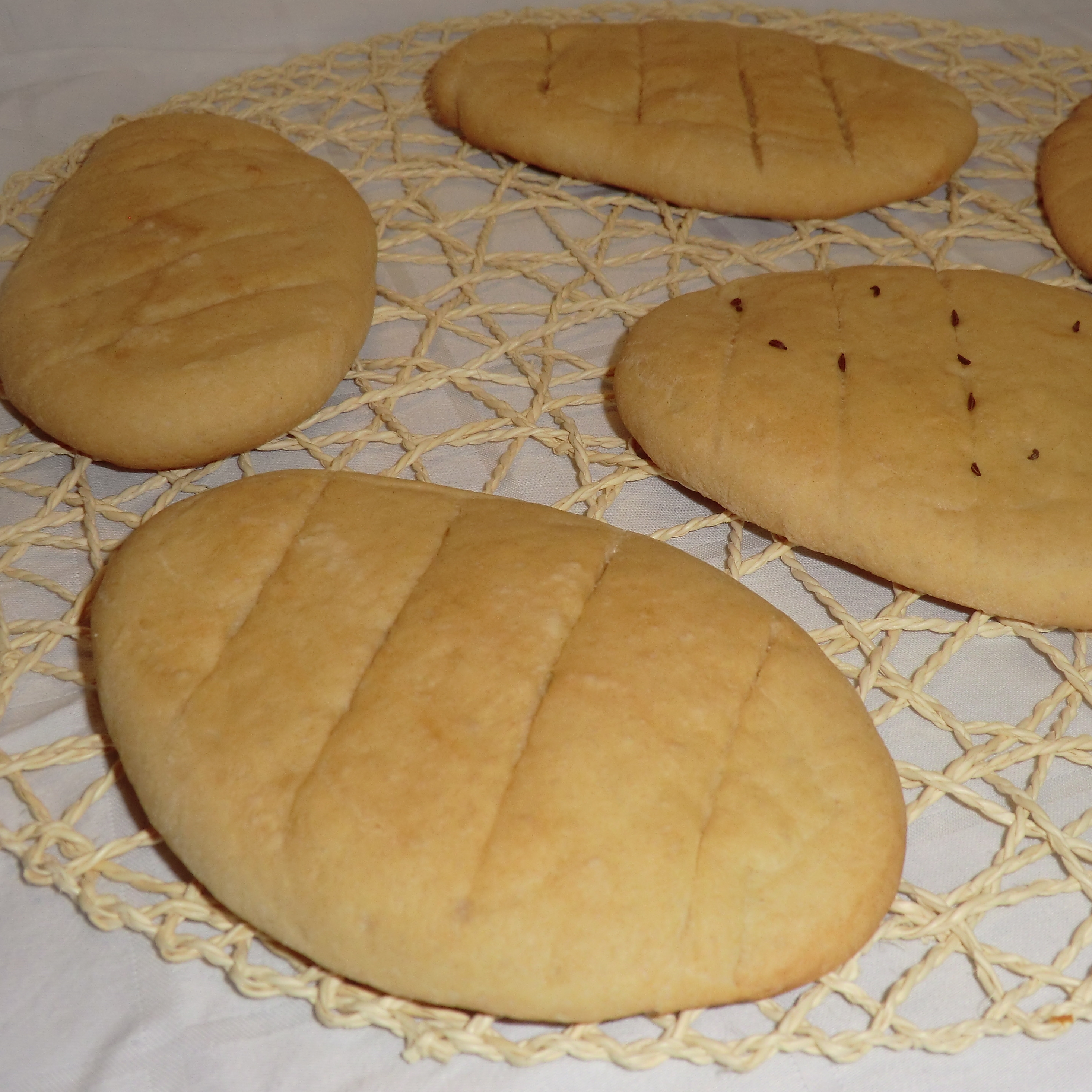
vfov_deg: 40.9
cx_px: 654
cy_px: 537
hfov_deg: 40.7
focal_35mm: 41
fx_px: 1463
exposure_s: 1/60
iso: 125
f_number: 3.6
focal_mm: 6.1
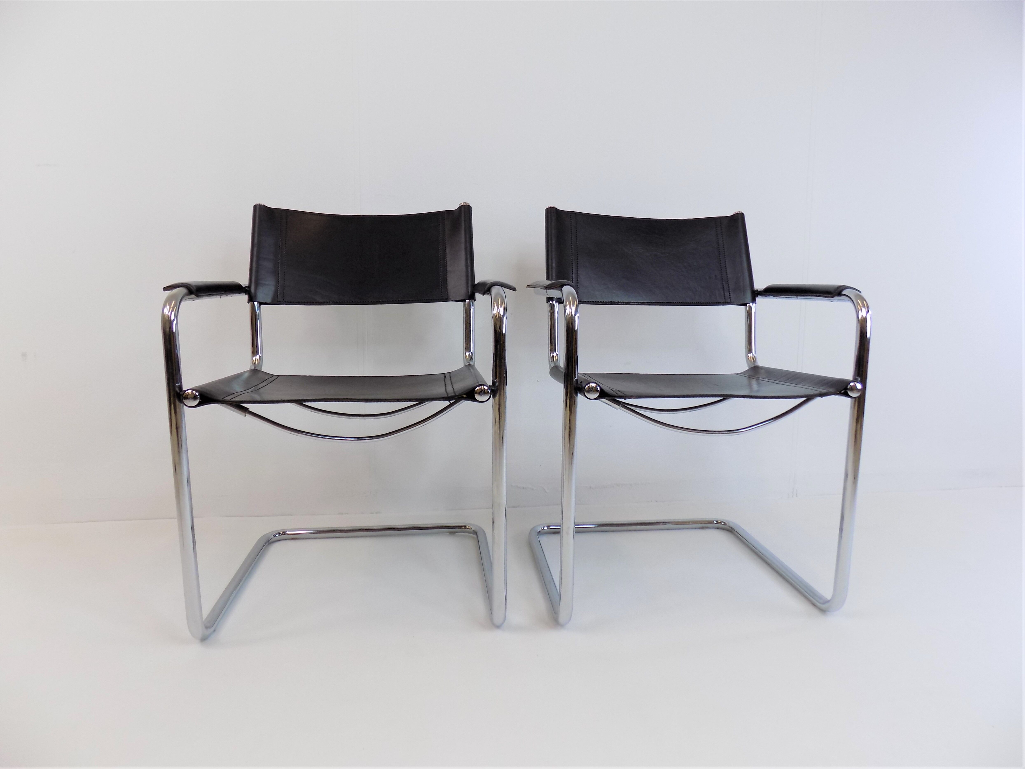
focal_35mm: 23
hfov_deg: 73.9
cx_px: 512
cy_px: 384
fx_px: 681
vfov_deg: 58.9
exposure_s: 1/50
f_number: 3.1
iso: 80
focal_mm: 4
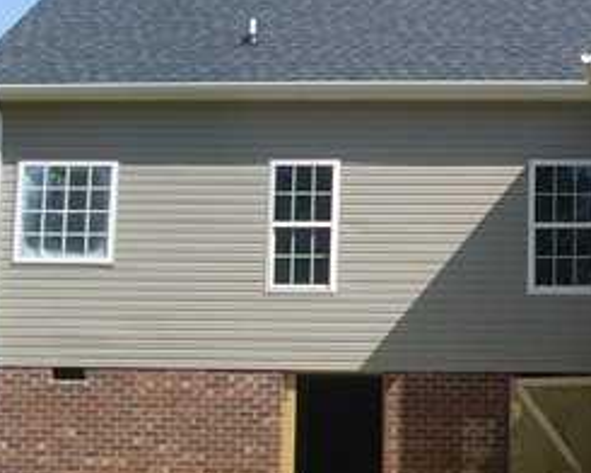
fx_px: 1697
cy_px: 181
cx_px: 755
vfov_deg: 15.8
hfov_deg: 18.5
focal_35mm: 97
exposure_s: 1/250
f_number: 7.7
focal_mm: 6.3
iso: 80
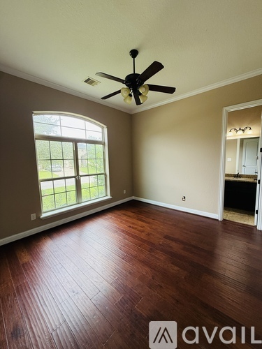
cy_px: 174
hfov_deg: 85.7
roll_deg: +0.6
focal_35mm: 14
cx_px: 131
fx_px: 141
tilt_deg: -5.8
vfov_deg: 102.1
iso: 125
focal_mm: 2.22
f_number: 2.2
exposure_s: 1/99
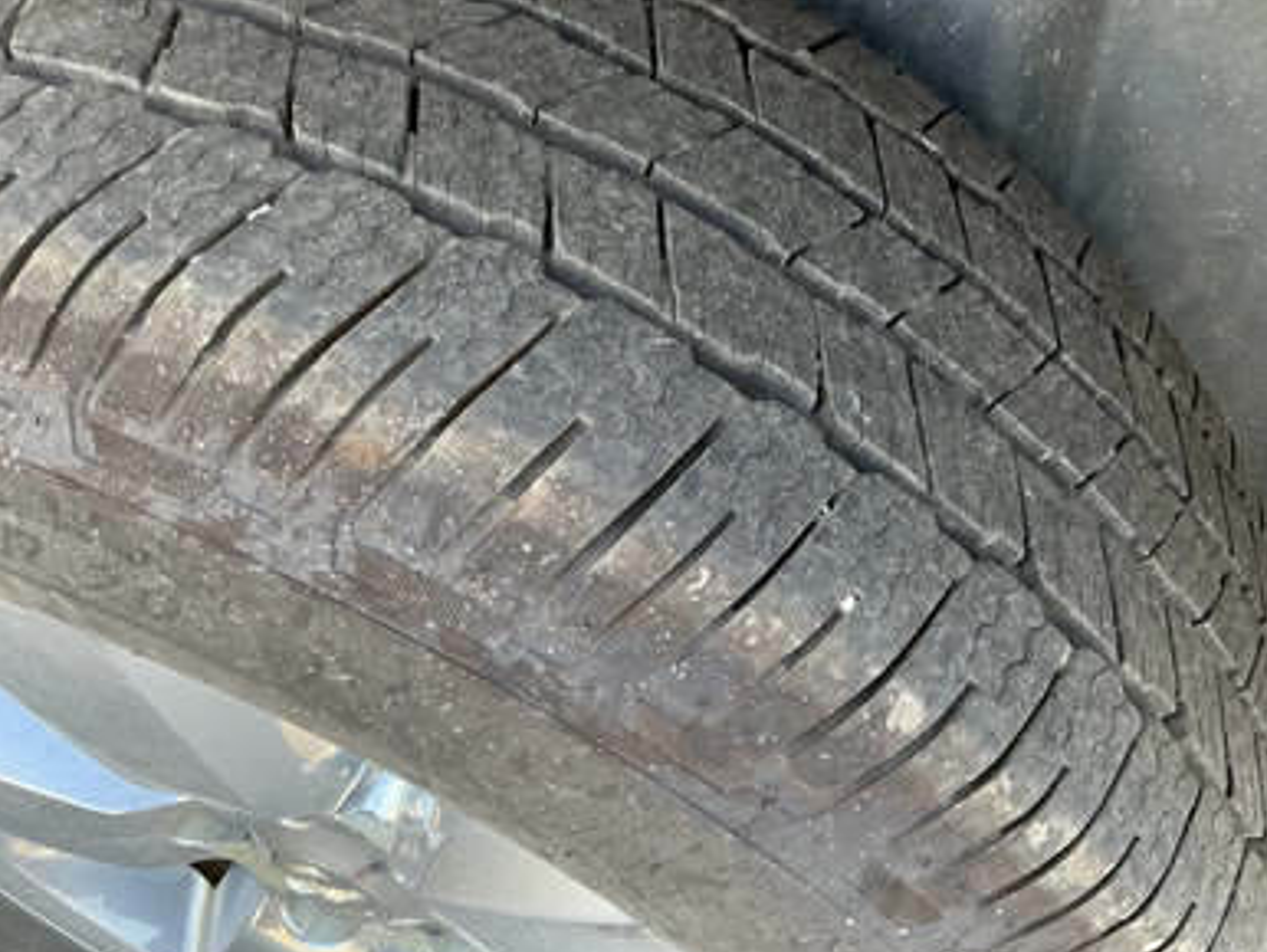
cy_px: 489
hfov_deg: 61.6
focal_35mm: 29
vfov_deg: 48.3
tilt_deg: -53.4
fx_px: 1062
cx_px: 650
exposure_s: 1/122
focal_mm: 3
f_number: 1.8
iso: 40
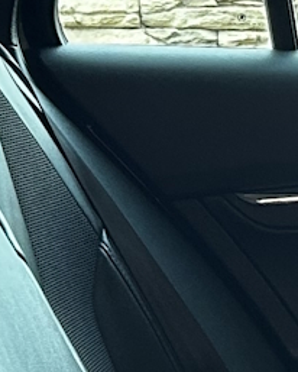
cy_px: 401
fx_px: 2191
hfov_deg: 7.4
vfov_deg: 9.6
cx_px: 638
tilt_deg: -9.2
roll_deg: -0.9
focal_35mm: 199
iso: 125
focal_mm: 5.7
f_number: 1.5
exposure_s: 1/80
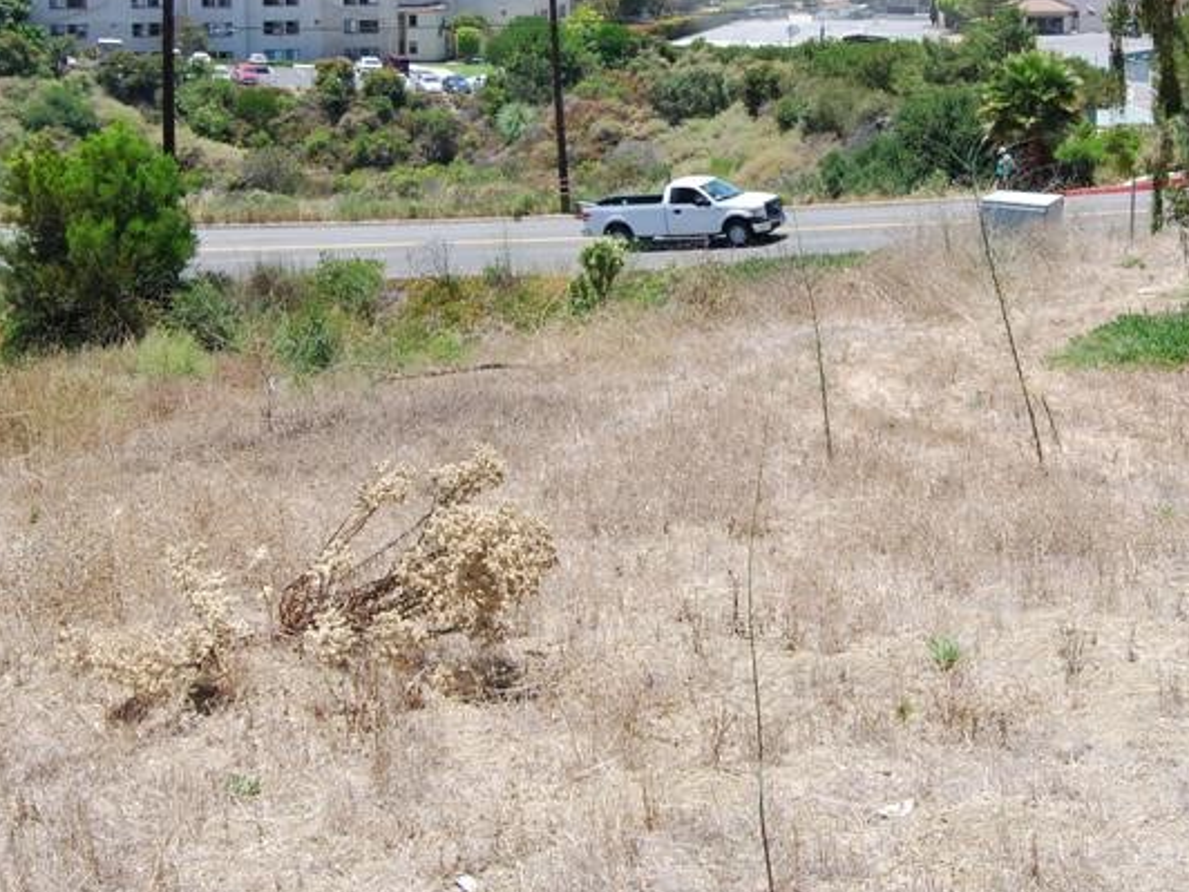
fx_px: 1717
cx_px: 708
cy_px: 209
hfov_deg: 38.0
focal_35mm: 50
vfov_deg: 28.6
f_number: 7.1
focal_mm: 18
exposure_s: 1/200
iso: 100
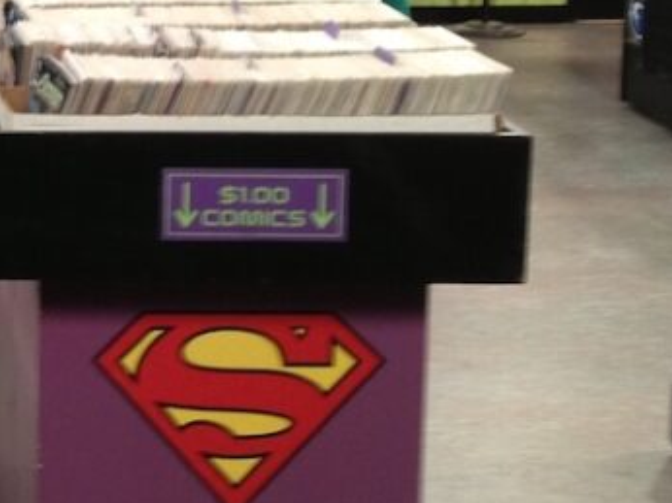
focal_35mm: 108
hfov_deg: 17.1
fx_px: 2095
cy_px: -17
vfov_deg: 13.5
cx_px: -209
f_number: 2.4
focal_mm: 4.28
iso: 125
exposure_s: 1/20
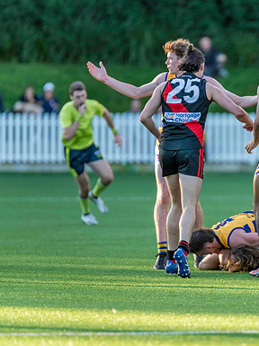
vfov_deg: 2.9
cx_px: 274
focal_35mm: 686
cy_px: 188
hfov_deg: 2.2
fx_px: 6855
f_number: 4
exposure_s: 1/2000
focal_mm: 420
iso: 800
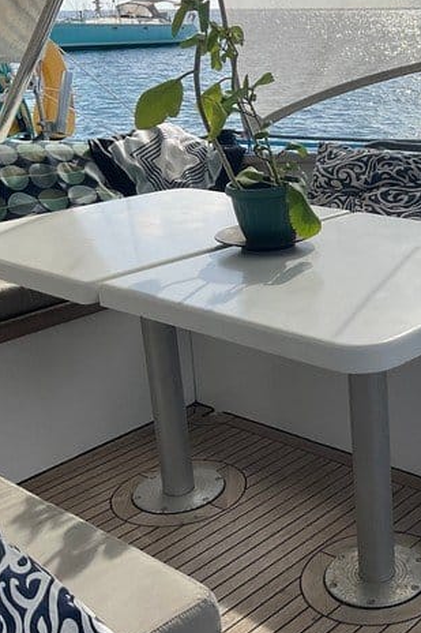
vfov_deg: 38.2
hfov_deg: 24.6
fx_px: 913
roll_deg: +1.8
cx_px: 433
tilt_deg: -17.0
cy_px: 307
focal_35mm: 52
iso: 16
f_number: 1.8
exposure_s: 1/1451
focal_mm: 3
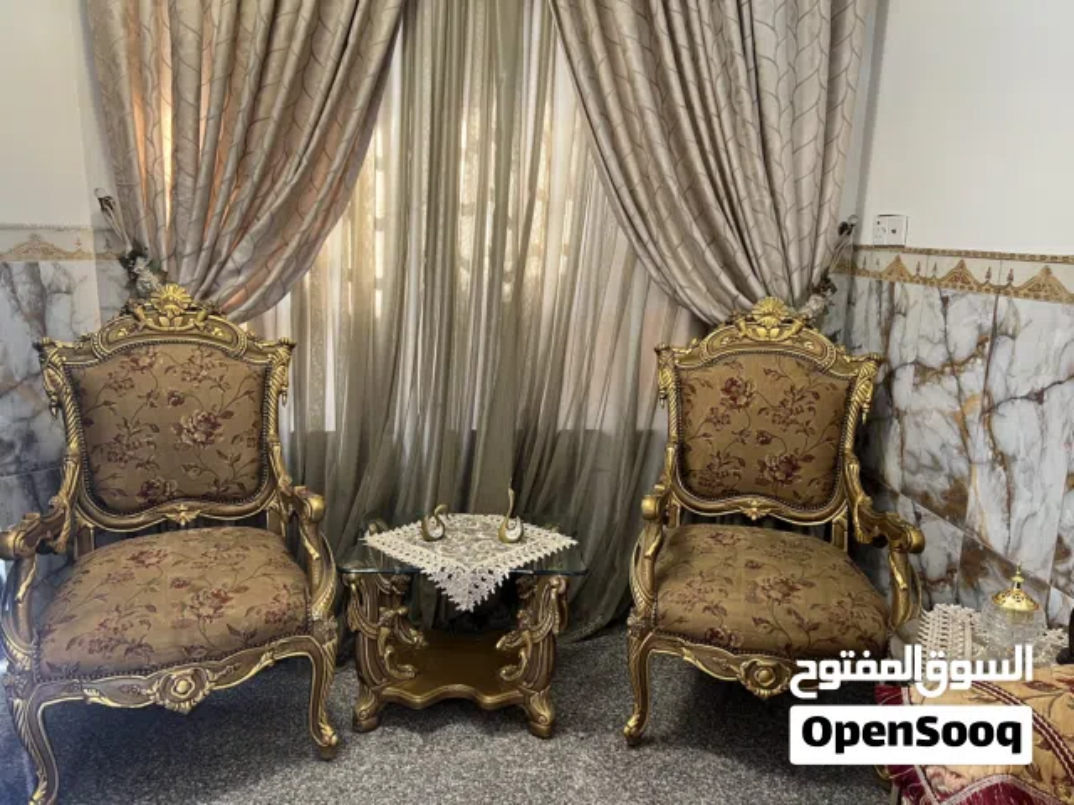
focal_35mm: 26
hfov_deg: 67.3
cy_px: 402
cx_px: 537
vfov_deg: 53.1
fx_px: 807
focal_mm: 5.7
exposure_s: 1/50
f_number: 1.5
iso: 80
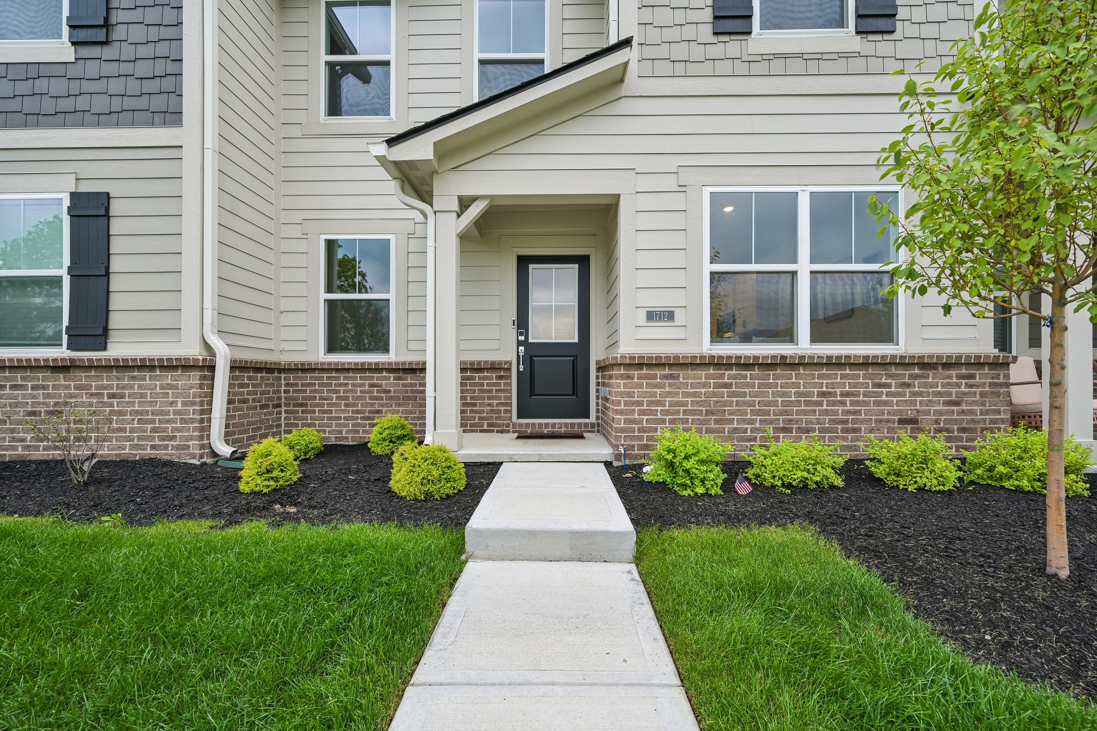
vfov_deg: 81.2
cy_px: 366
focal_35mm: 14
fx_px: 427
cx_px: 548
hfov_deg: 104.3
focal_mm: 14
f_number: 8
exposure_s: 1/15
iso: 100
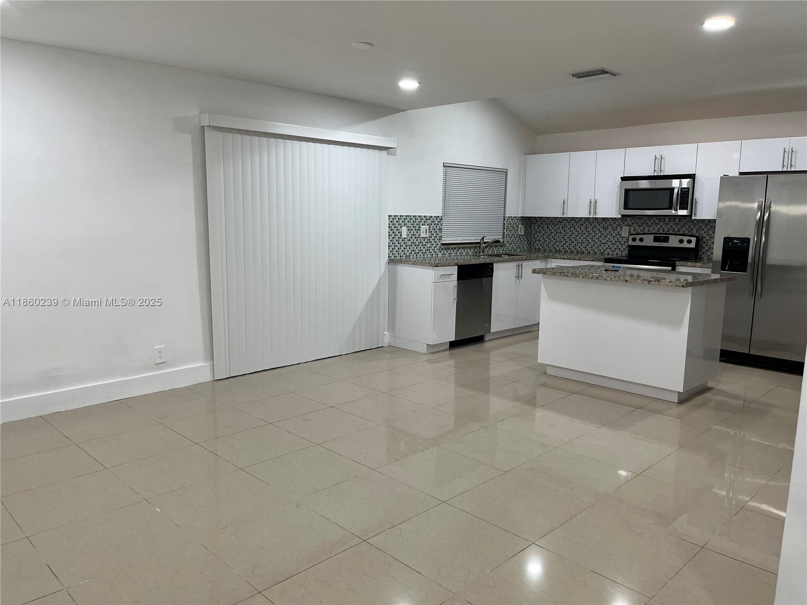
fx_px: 606
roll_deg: -0.7
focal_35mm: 26
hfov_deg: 67.3
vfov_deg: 53.1
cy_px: 302
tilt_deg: -9.0
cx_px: 404
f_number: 1.6
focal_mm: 5.1
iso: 125
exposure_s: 1/120
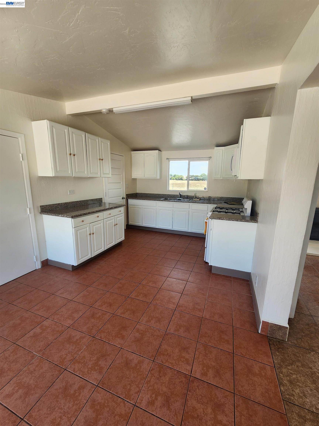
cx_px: 160
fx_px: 160
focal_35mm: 13
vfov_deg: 106.2
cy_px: 213
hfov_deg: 89.9
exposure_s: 1/153
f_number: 2.2
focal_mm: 2.2
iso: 50
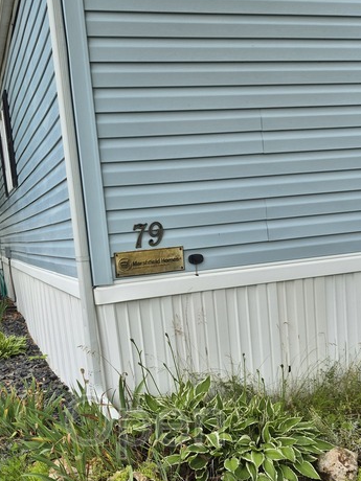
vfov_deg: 46.5
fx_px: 556
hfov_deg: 35.8
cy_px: 292
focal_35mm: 40
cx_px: 145
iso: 25
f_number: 1.8
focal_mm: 5.4
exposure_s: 1/790
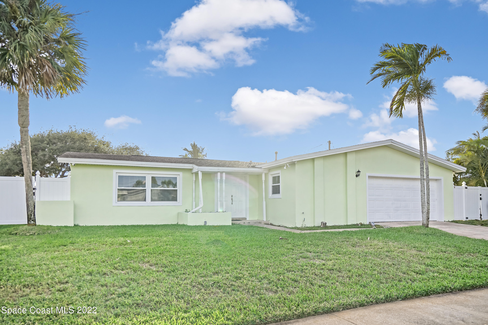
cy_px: 162
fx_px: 312
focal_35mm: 23
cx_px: 244
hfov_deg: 76.1
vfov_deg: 55.1
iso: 100
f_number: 5
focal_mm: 23
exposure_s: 1/250
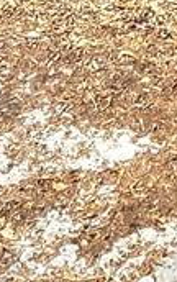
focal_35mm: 128
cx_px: 264
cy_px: -518
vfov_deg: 11.3
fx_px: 985
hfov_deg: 10.0
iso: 50
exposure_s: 1/1011
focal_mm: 2.2
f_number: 2.2
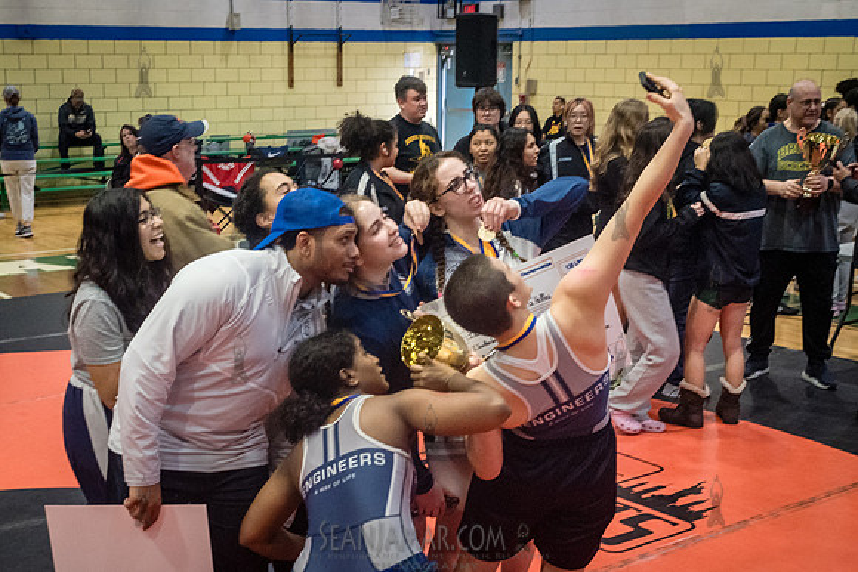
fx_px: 1235
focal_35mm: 52
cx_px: 392
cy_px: 357
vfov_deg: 26.0
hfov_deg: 38.3
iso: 4000
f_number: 5.6
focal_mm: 35
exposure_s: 1/200
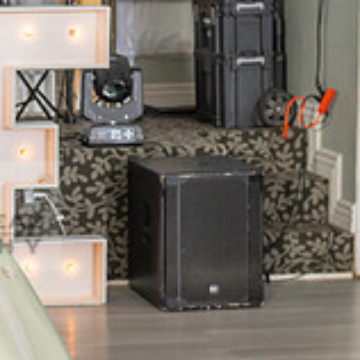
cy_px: 215
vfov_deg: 10.8
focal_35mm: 162
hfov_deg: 10.5
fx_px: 1906
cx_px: -132
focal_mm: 52
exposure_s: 1/160
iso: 500
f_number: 3.5
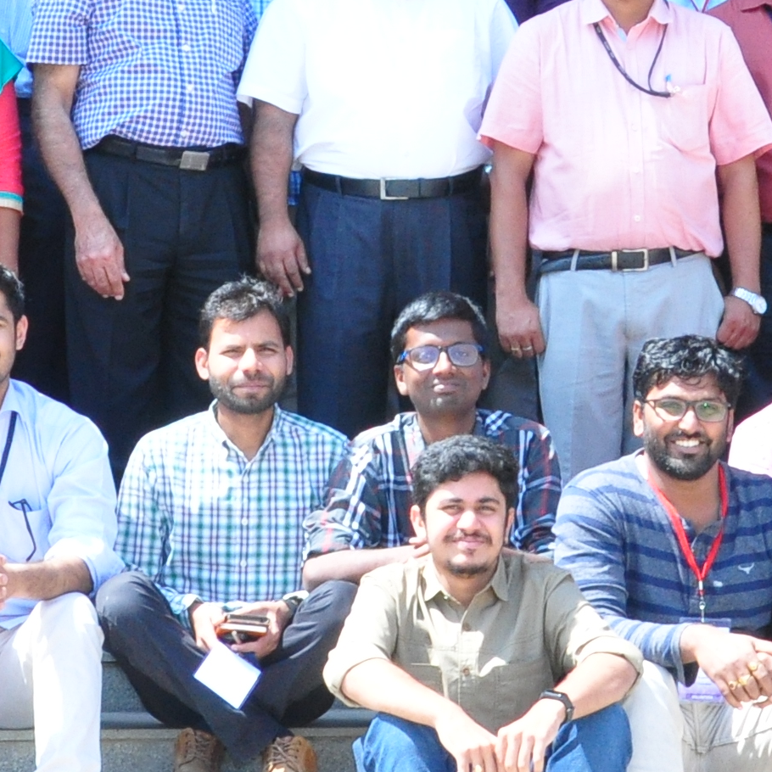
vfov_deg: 13.8
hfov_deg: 13.8
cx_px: 389
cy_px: 277
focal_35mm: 126
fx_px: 3179
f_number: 13
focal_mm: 21
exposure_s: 1/125
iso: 800
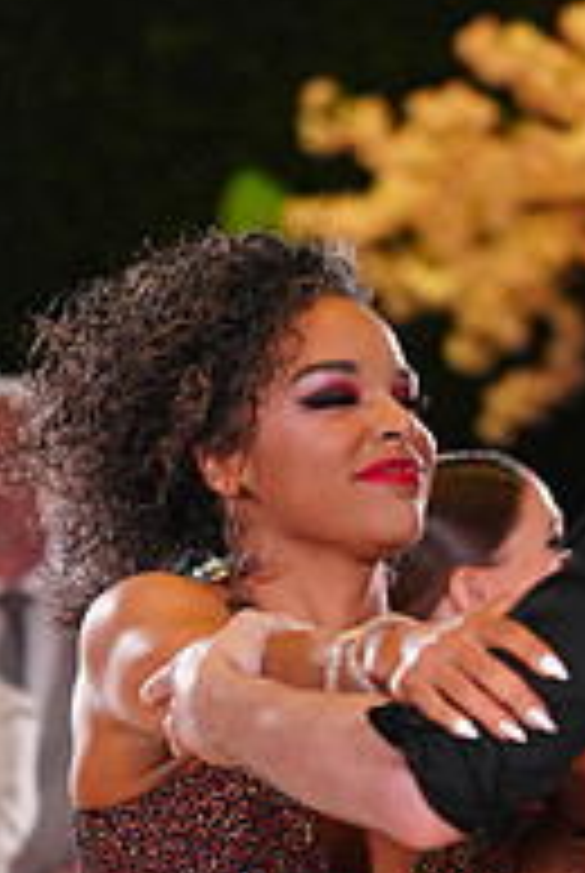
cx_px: 578
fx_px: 10516
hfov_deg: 3.2
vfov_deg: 4.7
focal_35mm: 433
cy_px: 1089
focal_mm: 145
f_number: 4
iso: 2000
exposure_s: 1/400
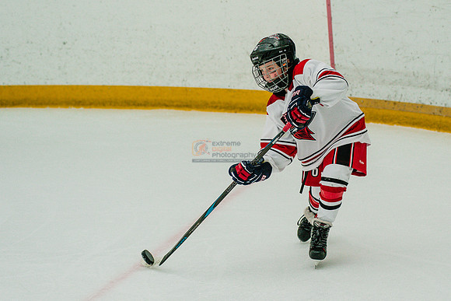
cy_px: 140
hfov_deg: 10.8
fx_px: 2387
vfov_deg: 7.2
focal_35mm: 190
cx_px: 309
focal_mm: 132
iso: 1600
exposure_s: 1/3200
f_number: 4
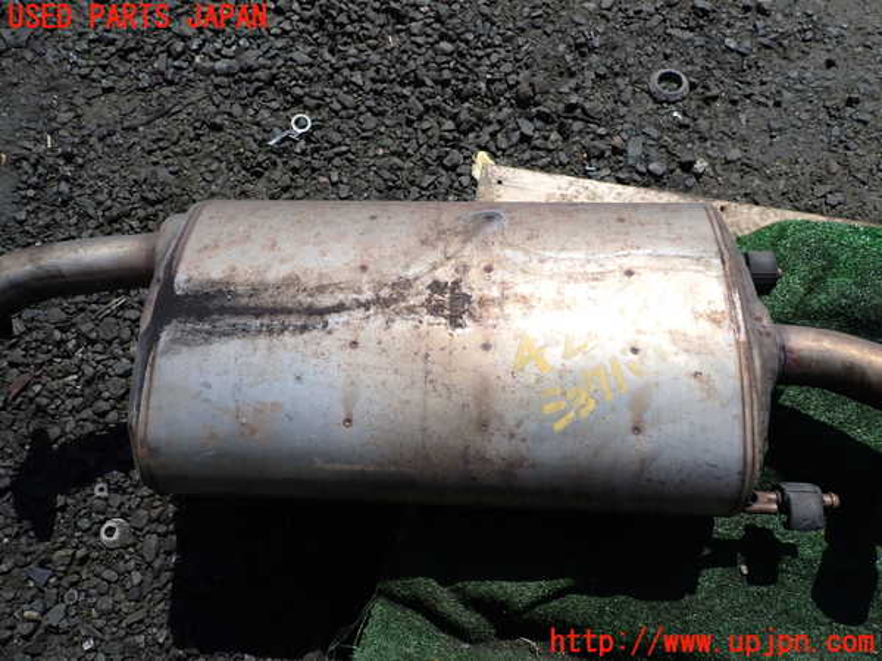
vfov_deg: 54.9
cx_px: 441
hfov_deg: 69.4
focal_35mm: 25
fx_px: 637
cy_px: 330
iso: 100
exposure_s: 1/250
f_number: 8
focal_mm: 4.5
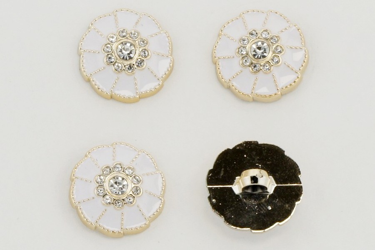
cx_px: 188
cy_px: 125
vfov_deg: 16.6
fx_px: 859
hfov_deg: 24.6
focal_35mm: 82
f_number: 9
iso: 200
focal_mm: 55
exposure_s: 1/320
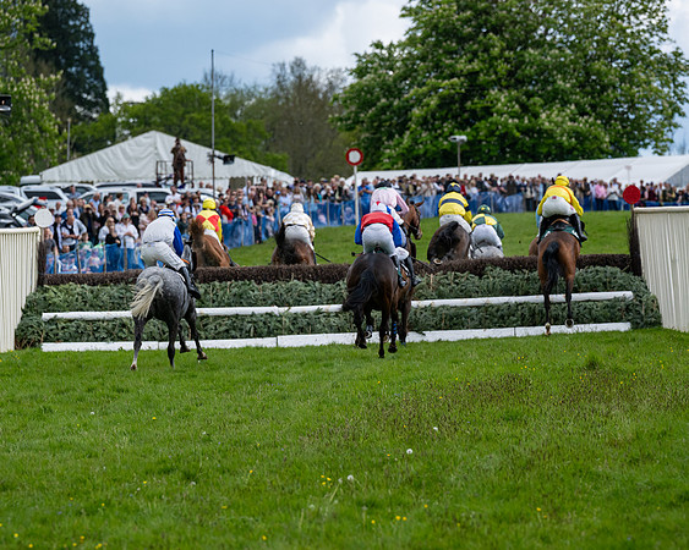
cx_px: 353
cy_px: 282
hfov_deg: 7.9
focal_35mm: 245
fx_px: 4999
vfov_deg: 6.3
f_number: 5
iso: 400
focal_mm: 200
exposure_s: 1/2000
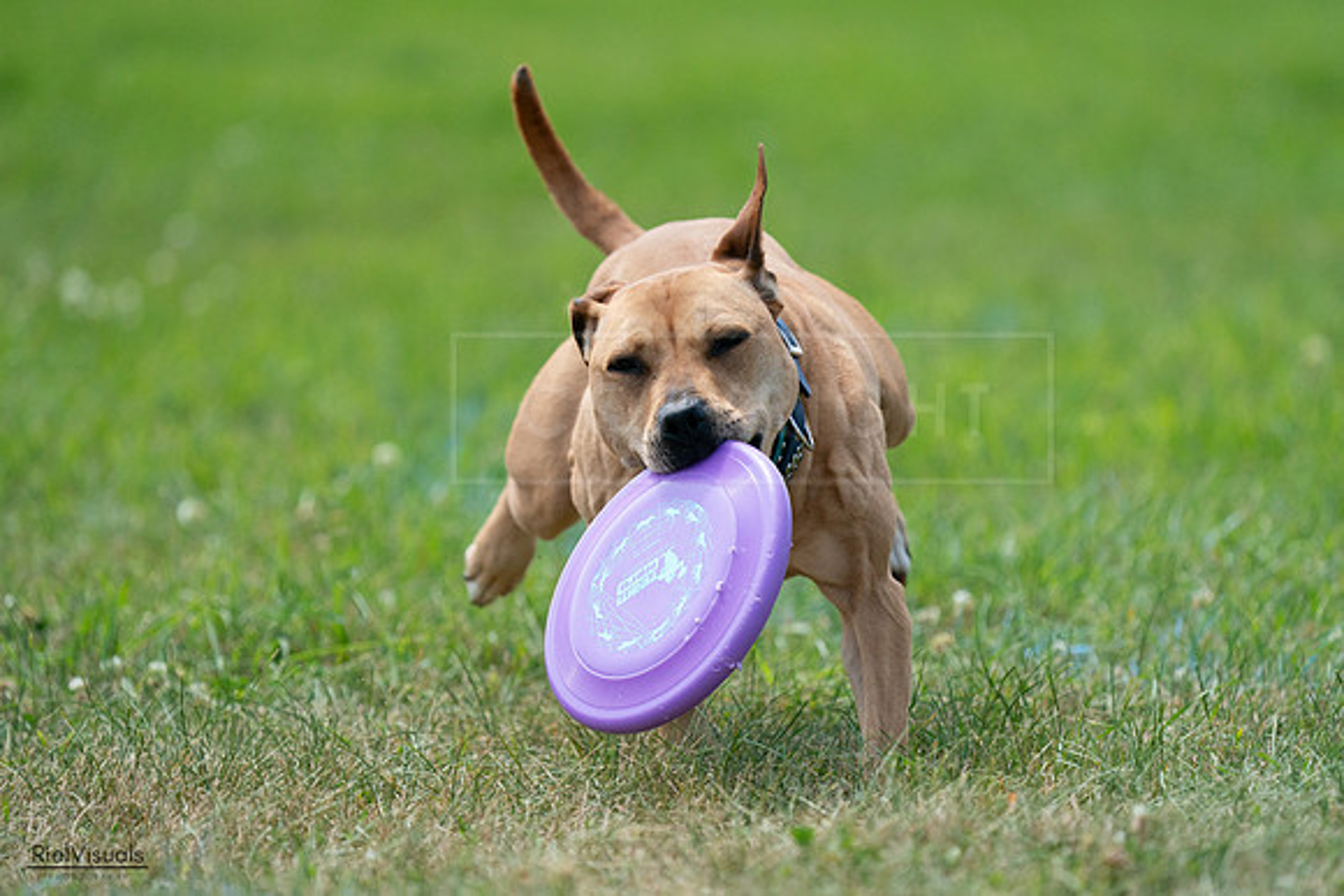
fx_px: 14264
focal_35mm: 382
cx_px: 672
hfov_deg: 5.4
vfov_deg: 3.6
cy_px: 448
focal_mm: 382
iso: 1600
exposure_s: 1/4000
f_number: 6.3
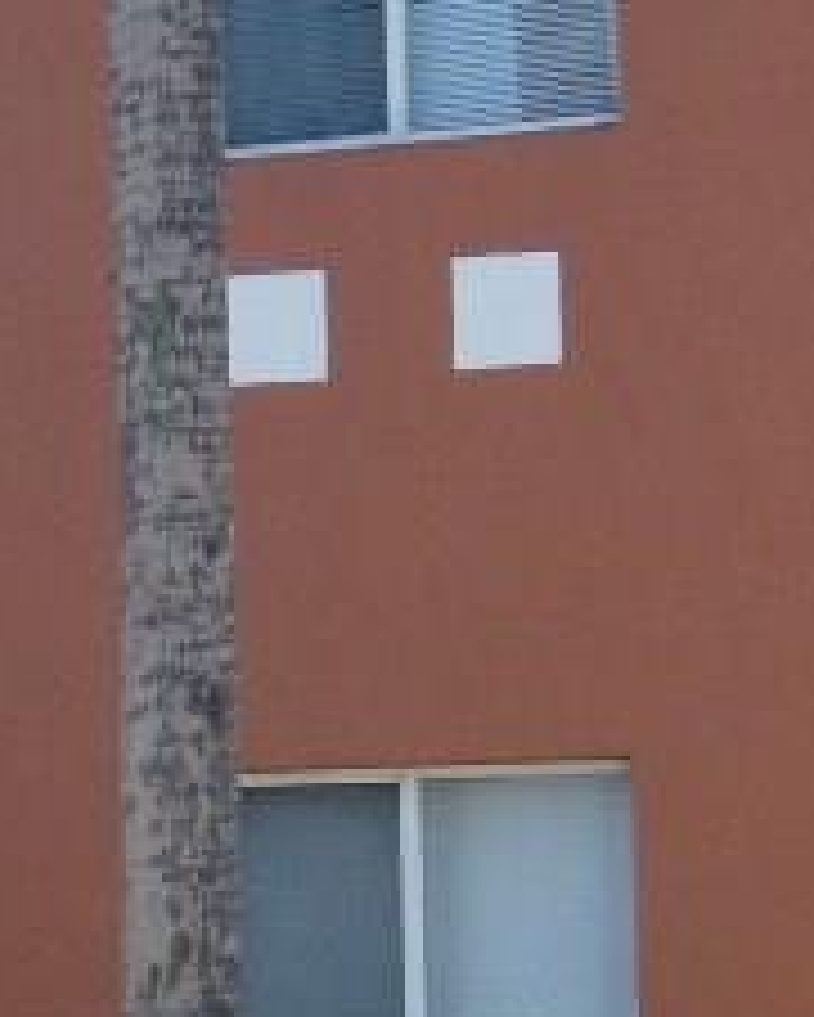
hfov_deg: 9.9
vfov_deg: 12.4
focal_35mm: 155
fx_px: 4665
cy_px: 423
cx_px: 126
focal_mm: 5.8
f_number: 7.1
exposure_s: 1/125
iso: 80
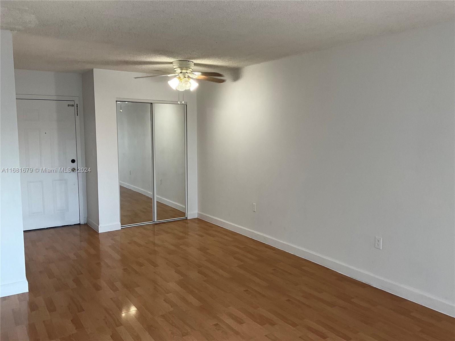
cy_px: 170
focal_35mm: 29
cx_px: 228
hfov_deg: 61.7
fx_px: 381
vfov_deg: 48.2
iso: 64
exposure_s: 1/73
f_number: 1.8
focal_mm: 3
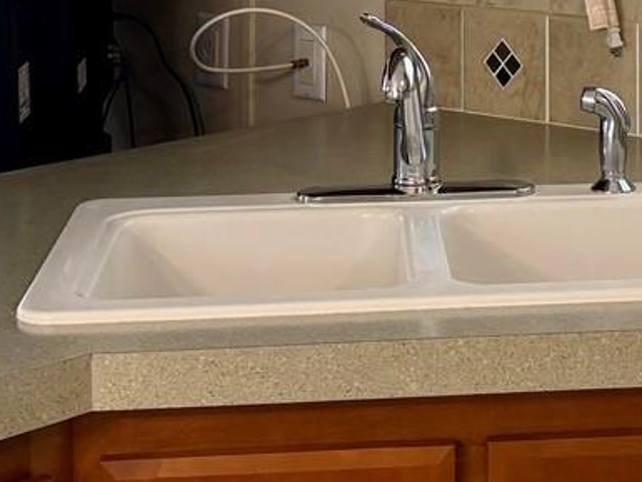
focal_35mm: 108
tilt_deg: -3.9
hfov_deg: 17.8
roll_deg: +0.1
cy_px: -137
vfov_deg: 13.3
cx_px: 620
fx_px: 2004
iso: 80
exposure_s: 1/120
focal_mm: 5.96
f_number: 1.6
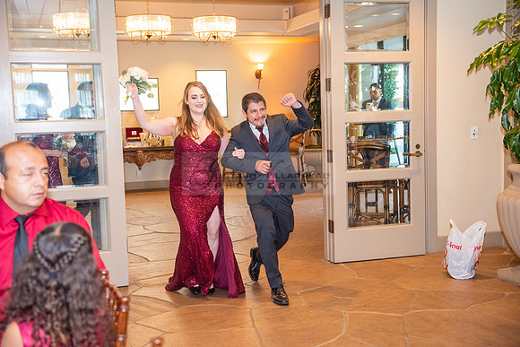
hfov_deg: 41.1
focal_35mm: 48
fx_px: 693
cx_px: 260
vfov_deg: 28.1
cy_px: 174
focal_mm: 48
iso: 1600
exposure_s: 1/125
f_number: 3.5
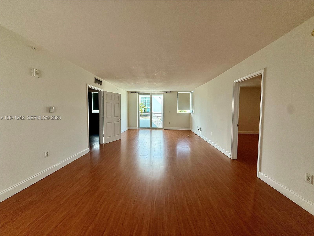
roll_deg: +0.0
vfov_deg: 85.7
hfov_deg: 102.1
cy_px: 118
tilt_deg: -3.3
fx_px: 127
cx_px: 157
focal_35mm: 14
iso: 64
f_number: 2.2
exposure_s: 1/110
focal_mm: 2.22
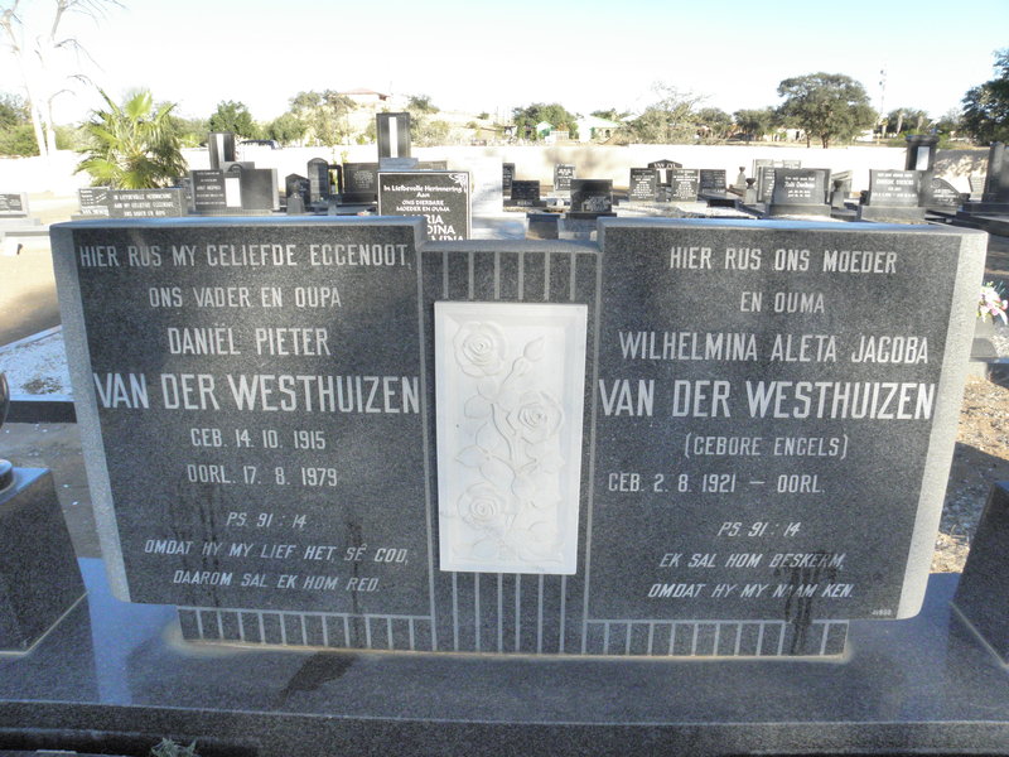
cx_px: 504
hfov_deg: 67.3
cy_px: 378
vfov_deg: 53.1
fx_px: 758
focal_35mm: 26
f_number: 5.6
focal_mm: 4.6
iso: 200
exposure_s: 1/320
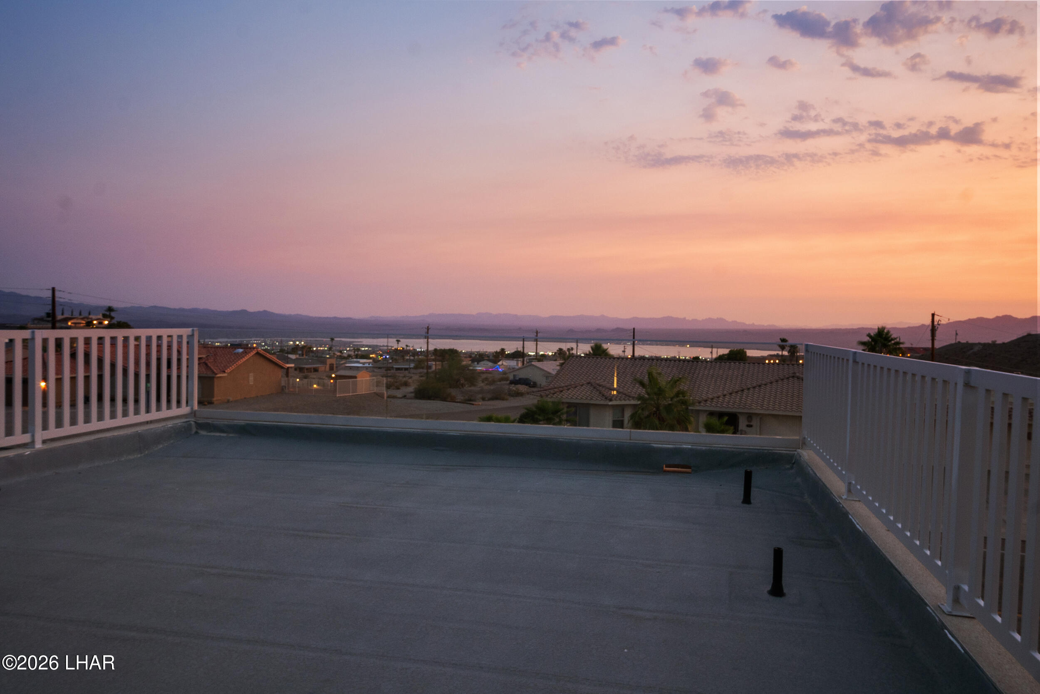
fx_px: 780
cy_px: 347
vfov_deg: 47.9
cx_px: 520
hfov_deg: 67.4
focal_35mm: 27
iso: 250
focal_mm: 18
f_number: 9
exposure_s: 1/1.25
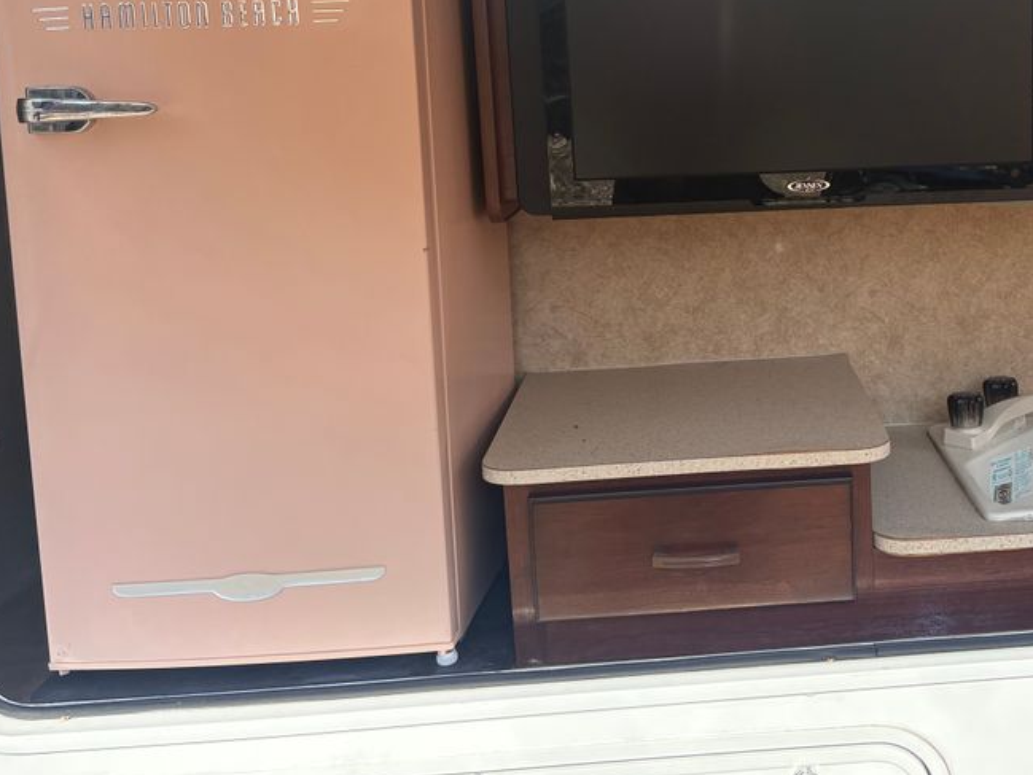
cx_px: 807
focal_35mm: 41
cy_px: 197
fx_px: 1224
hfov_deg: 43.9
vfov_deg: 34.4
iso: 64
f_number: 1.6
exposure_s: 1/1196
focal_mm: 5.96
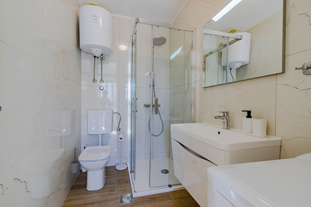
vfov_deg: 77.2
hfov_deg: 100.4
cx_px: 156
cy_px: 104
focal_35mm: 15
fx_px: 129
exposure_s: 1/50
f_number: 11
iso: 200
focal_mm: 10
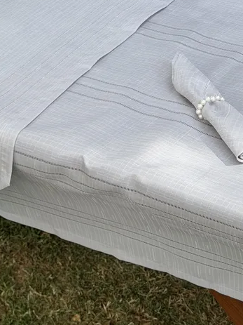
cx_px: 99
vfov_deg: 17.2
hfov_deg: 13.2
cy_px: -2
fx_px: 1049
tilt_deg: -26.8
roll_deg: -1.8
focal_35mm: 112
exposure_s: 1/1264
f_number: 1.78
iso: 64
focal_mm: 6.76
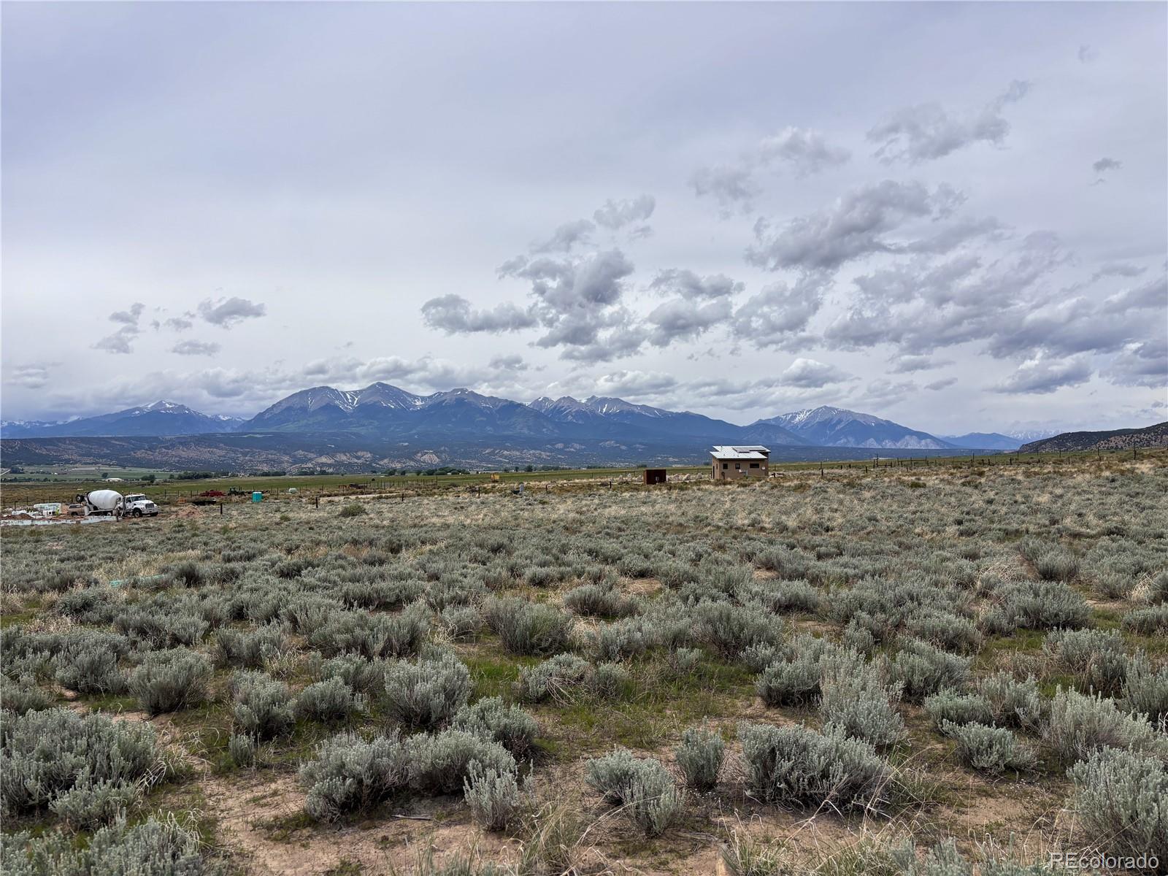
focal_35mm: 26
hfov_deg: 67.3
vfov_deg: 53.1
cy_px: 438
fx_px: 877
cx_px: 584
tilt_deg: +1.7
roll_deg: +0.8
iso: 50
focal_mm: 5.96
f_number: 1.6
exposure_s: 1/8333
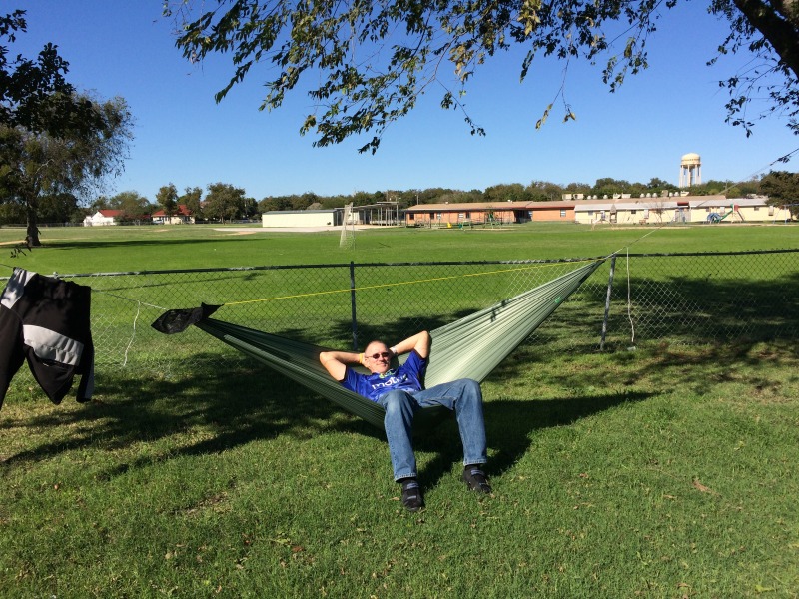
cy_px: 300
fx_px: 669
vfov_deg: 48.2
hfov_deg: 61.7
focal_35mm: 29
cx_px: 400
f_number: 2.2
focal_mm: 4.15
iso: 32
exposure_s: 1/2564
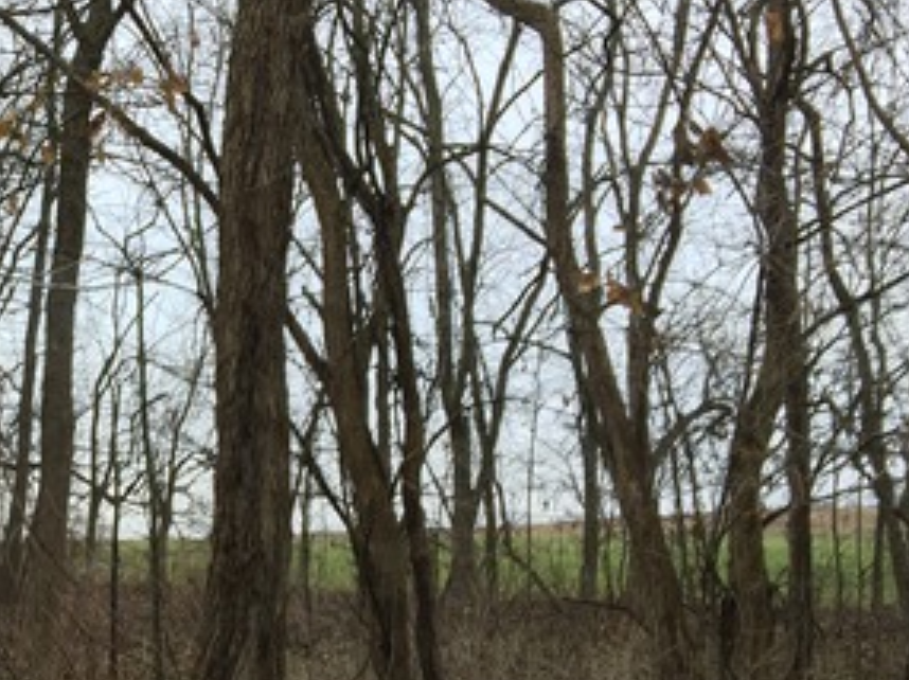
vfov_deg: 22.2
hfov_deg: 28.5
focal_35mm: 65
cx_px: 67
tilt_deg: +1.9
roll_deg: +1.2
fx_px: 1705
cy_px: 569
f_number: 2.2
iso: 40
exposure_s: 1/120
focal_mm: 4.15
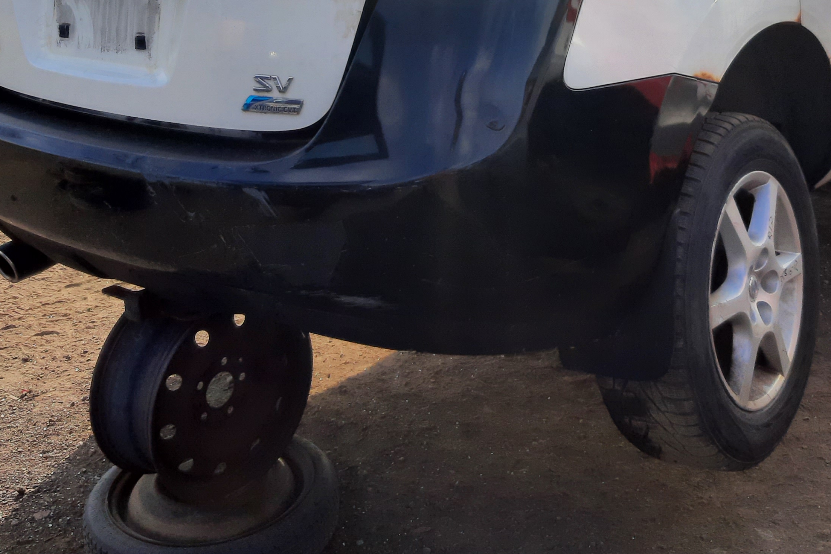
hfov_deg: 40.1
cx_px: 514
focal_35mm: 49
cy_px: -9
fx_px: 1131
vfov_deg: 26.0
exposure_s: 1/1742
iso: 40
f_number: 1.7
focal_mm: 3.92
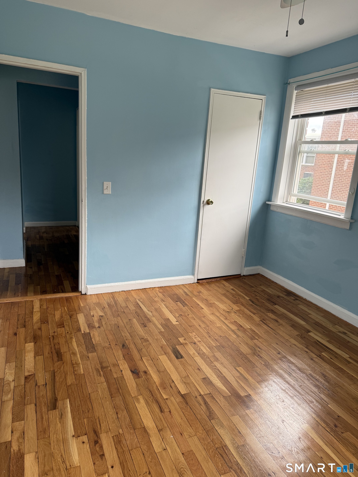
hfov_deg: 56.8
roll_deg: -4.0
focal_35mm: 24
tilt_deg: -13.0
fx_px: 331
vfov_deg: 71.6
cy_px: 238
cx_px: 179
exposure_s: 1/121
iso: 100
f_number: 1.78
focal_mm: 6.76
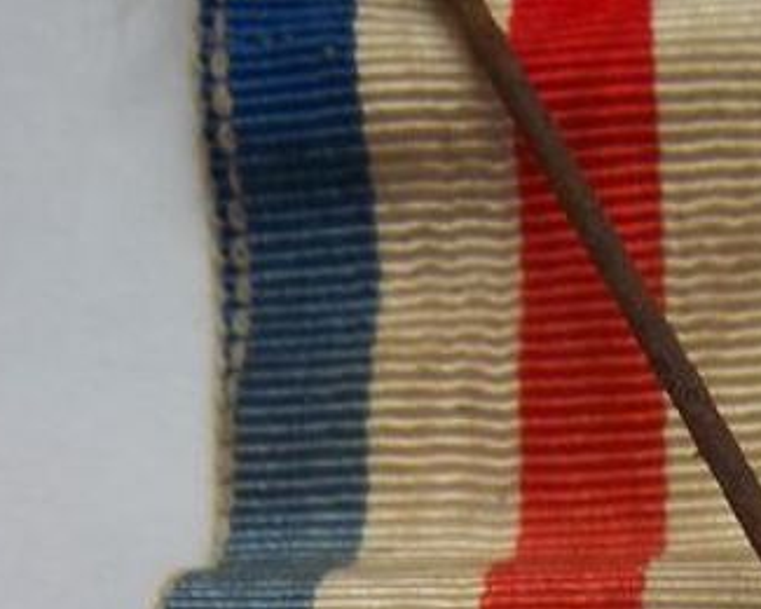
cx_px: 838
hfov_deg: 16.6
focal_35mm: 112
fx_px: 2523
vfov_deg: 12.5
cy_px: 1109
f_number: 3.5
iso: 64
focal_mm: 5.05
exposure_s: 1/50
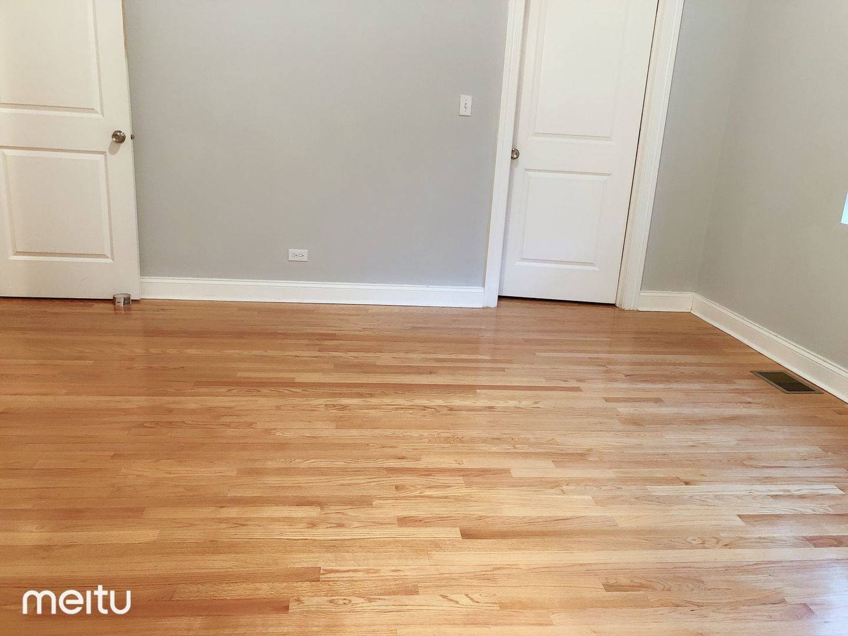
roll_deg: -3.0
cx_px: 424
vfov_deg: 49.7
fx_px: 686
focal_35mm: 28
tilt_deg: -15.4
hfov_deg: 63.4
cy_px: 318
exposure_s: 1/11
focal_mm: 4
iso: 100
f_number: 1.8
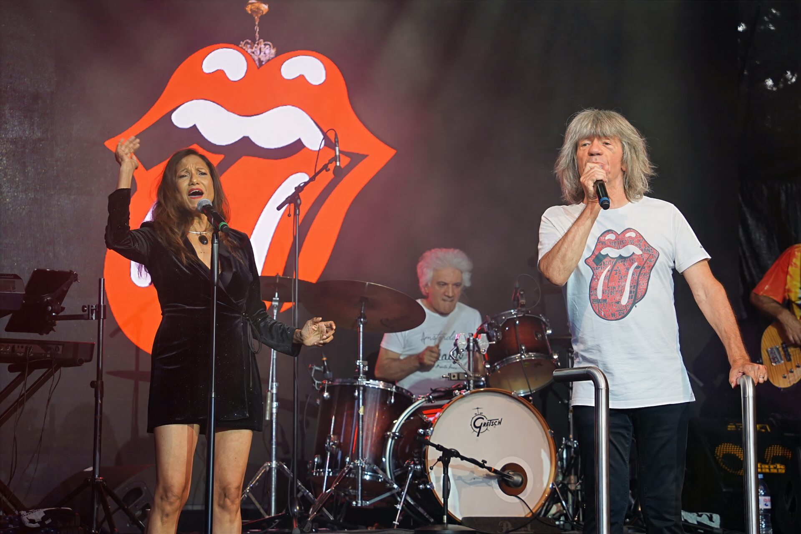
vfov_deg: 15.2
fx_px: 2002
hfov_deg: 22.6
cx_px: 400
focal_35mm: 90
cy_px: 267
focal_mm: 90
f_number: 4.5
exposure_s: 1/100
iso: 400
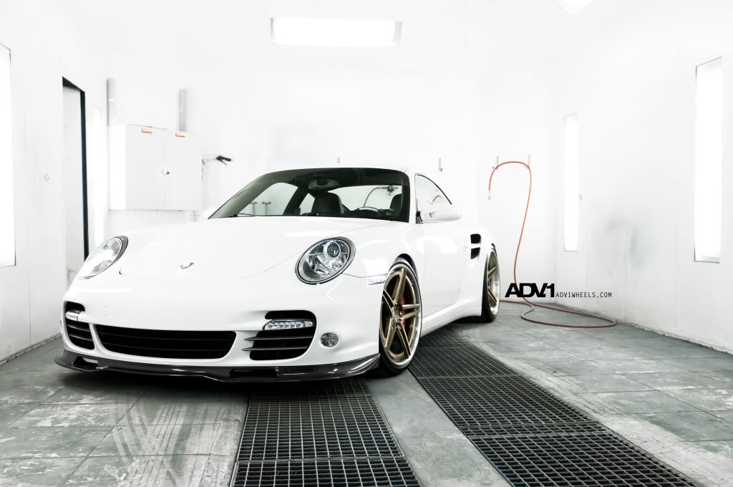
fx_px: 732
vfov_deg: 36.8
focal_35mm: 36
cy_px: 244
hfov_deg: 53.2
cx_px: 366
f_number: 2.8
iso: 200
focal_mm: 24
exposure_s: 1/60
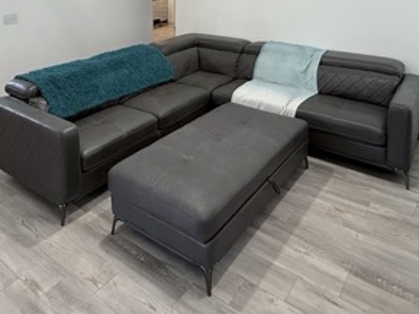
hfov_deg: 58.3
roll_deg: +0.4
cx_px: 193
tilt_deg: -3.4
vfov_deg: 39.3
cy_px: -10
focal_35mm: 31
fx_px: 375
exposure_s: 1/60
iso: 200
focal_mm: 2.22
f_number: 2.2
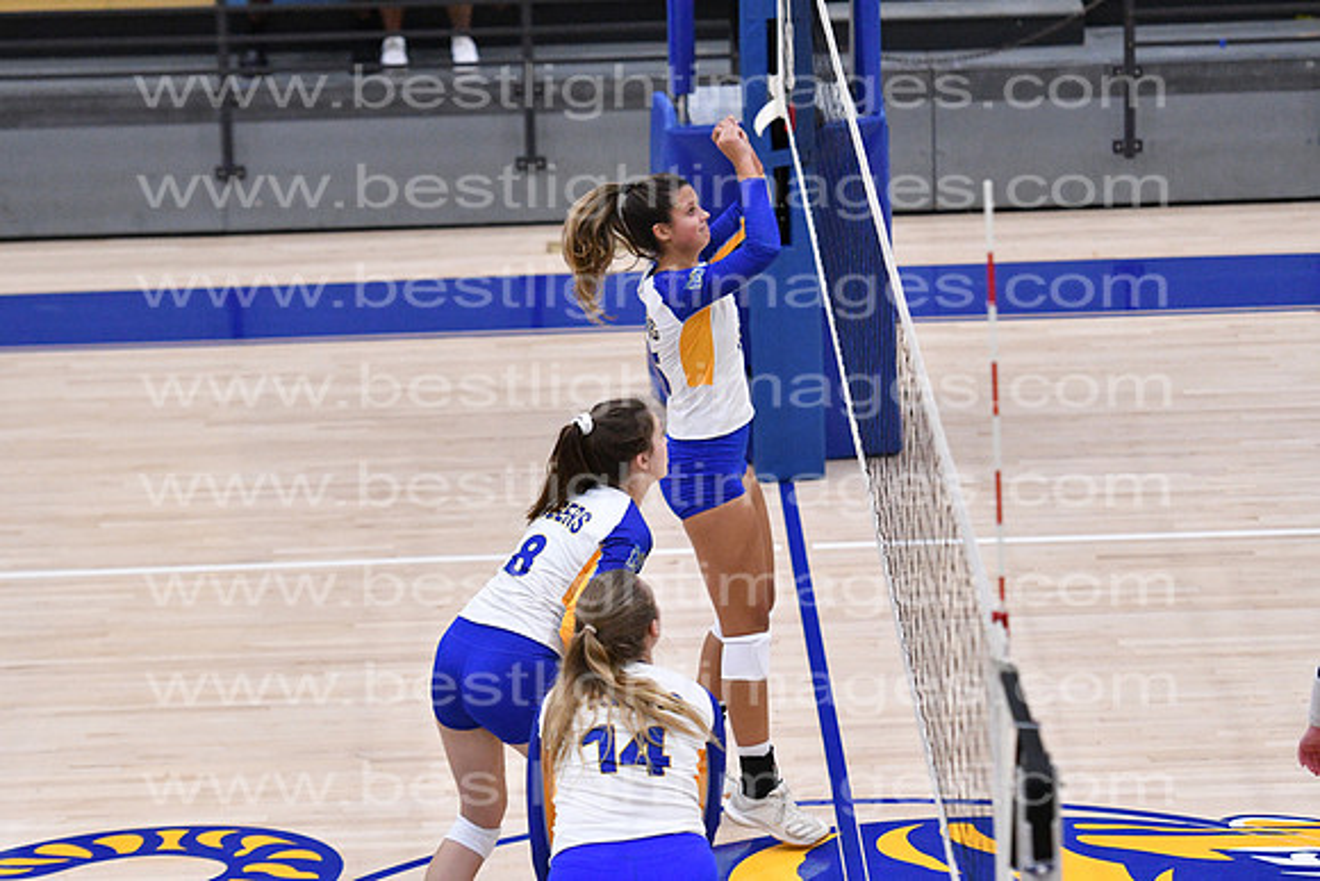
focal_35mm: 183
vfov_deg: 7.5
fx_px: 6711
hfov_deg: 11.2
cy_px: 440
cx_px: 660
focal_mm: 122
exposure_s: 1/1000
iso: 6400
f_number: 3.2
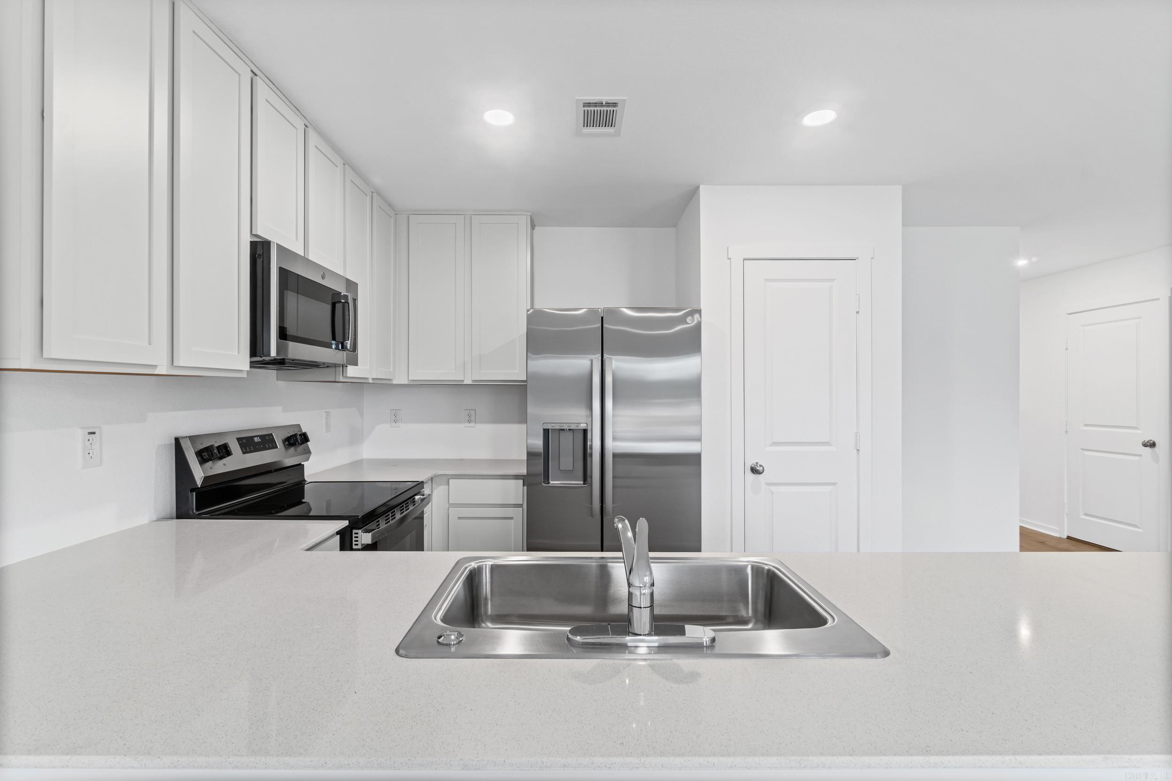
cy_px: 390
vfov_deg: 72.0
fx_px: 537
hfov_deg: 95.0
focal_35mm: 16
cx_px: 586
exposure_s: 1/2.5
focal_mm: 11
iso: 250
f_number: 9
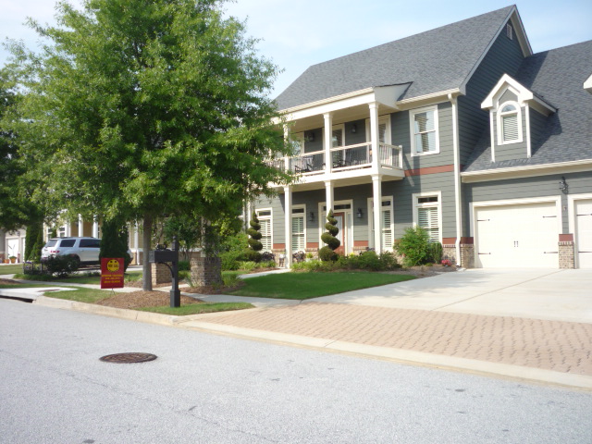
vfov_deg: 44.2
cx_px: 296
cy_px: 222
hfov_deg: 56.8
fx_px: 547
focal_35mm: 32
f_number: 4
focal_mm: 5.2
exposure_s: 1/320
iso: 100
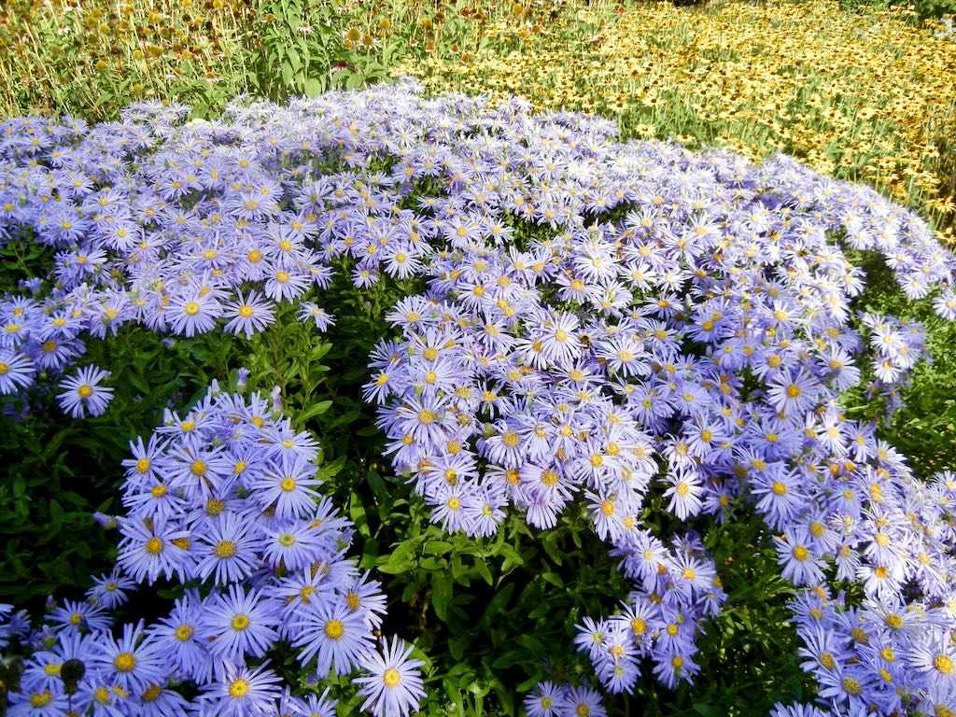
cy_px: 358
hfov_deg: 60.0
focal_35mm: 30
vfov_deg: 46.8
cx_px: 478
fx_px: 829
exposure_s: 1/476
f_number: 3.5
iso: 160
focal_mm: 5.4
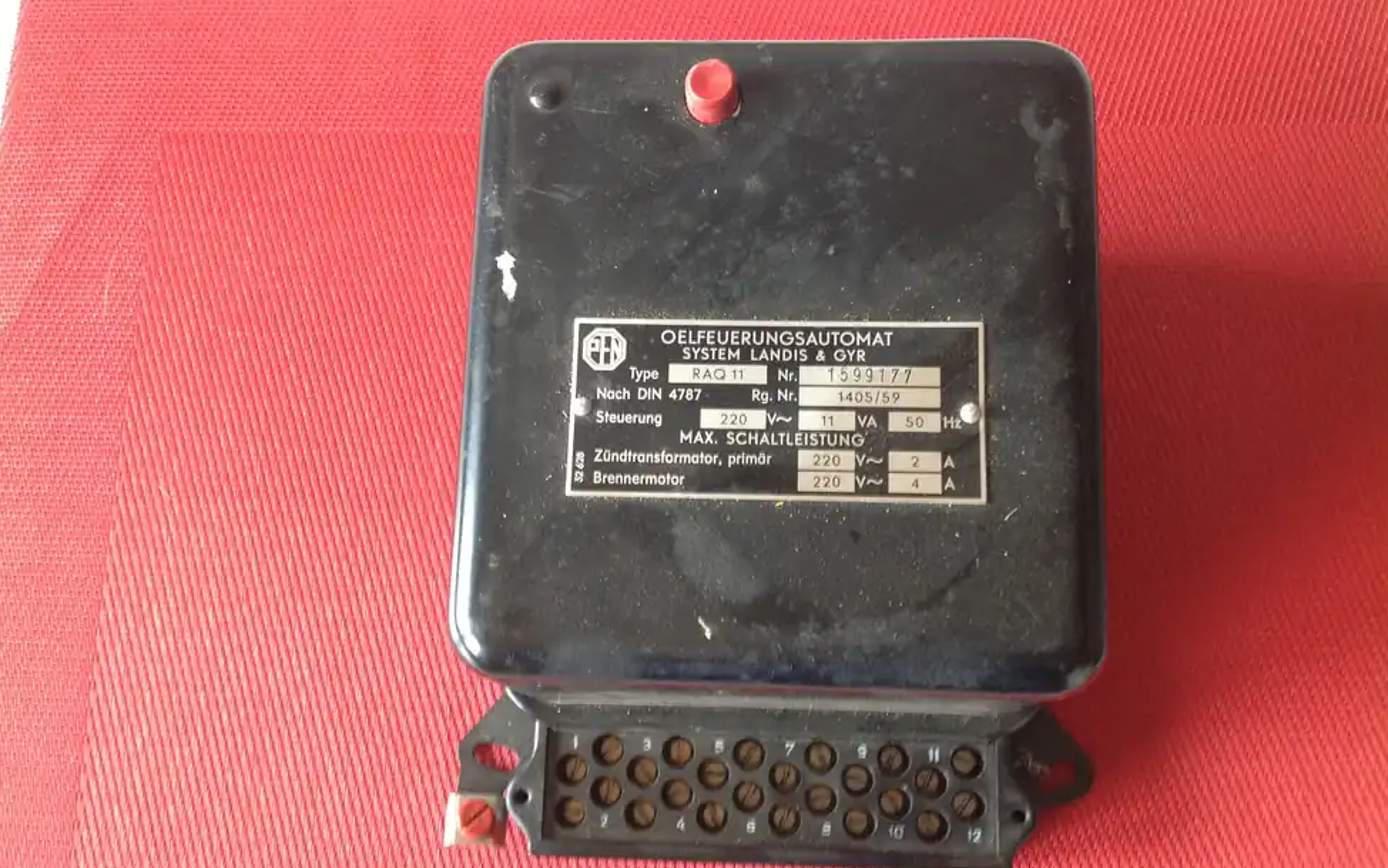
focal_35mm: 38
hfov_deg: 51.5
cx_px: 688
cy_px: 458
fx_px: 1438
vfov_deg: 33.6
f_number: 2.4
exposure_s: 1/15
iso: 125
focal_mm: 4.28
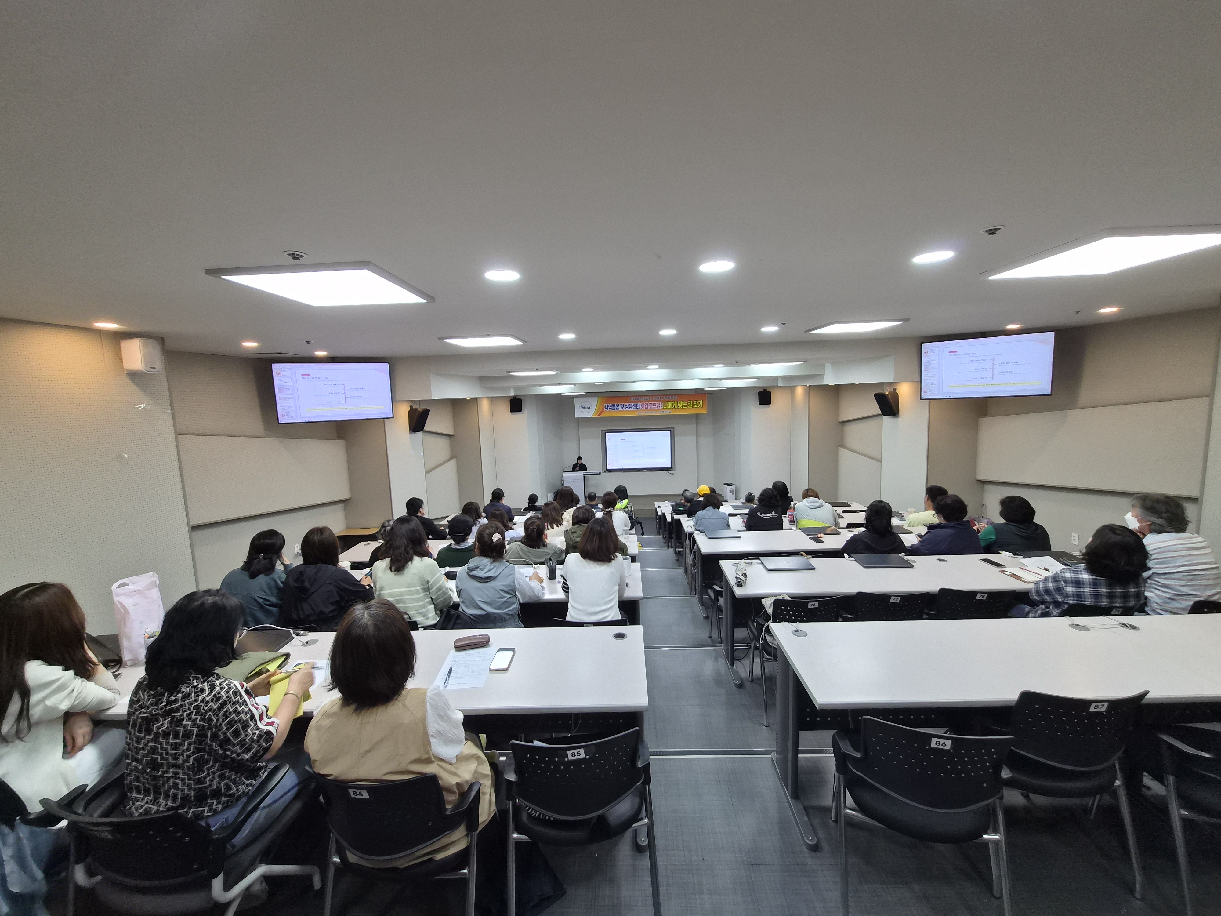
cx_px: 610
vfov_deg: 89.9
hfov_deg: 106.2
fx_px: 459
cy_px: 458
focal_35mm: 13
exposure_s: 1/60
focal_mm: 1.7
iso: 80
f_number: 2.2
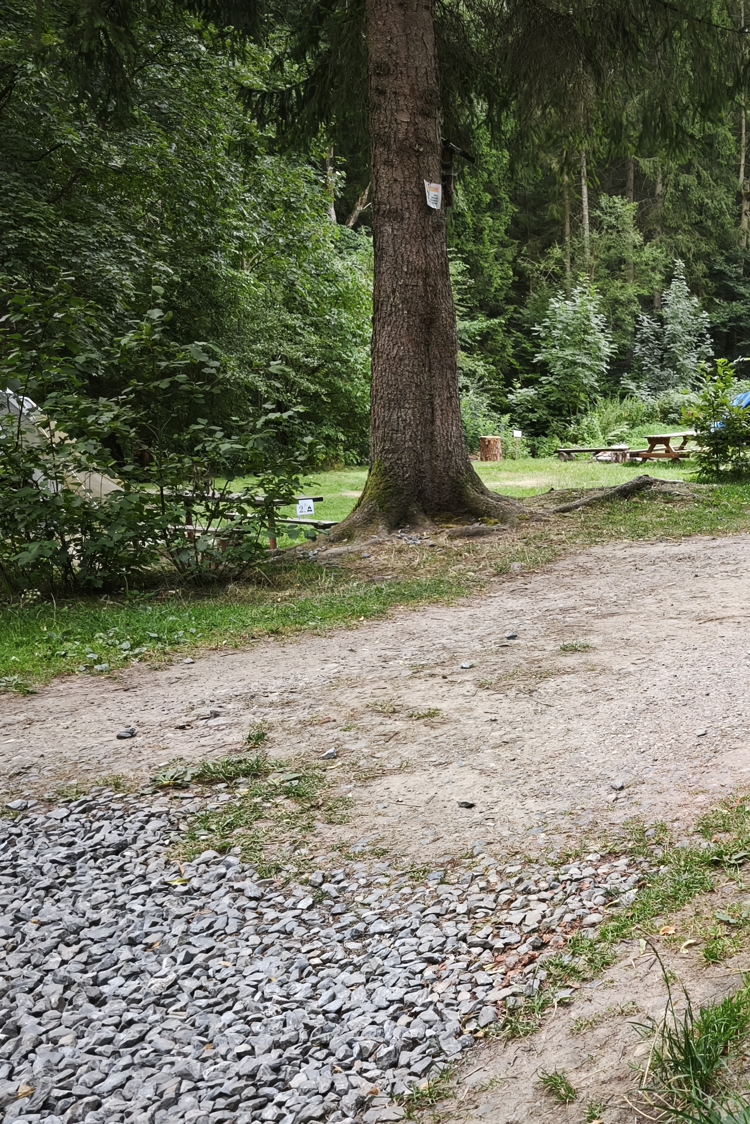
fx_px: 1218
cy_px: 657
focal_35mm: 39
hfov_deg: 31.7
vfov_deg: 49.3
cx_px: 747
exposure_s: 1/100
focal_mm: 5.35
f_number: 1.7
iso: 320
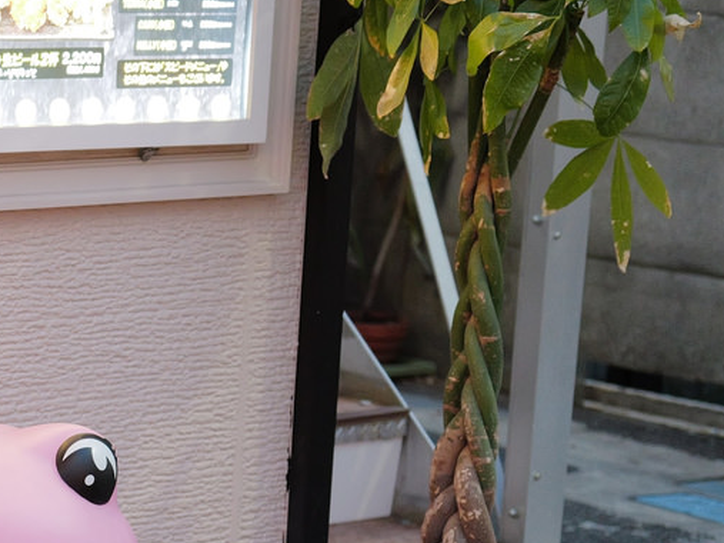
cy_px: 701
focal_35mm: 167
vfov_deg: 8.8
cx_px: -271
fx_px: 3492
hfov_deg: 11.5
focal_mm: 43
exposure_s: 1/80
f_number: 2
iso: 1600
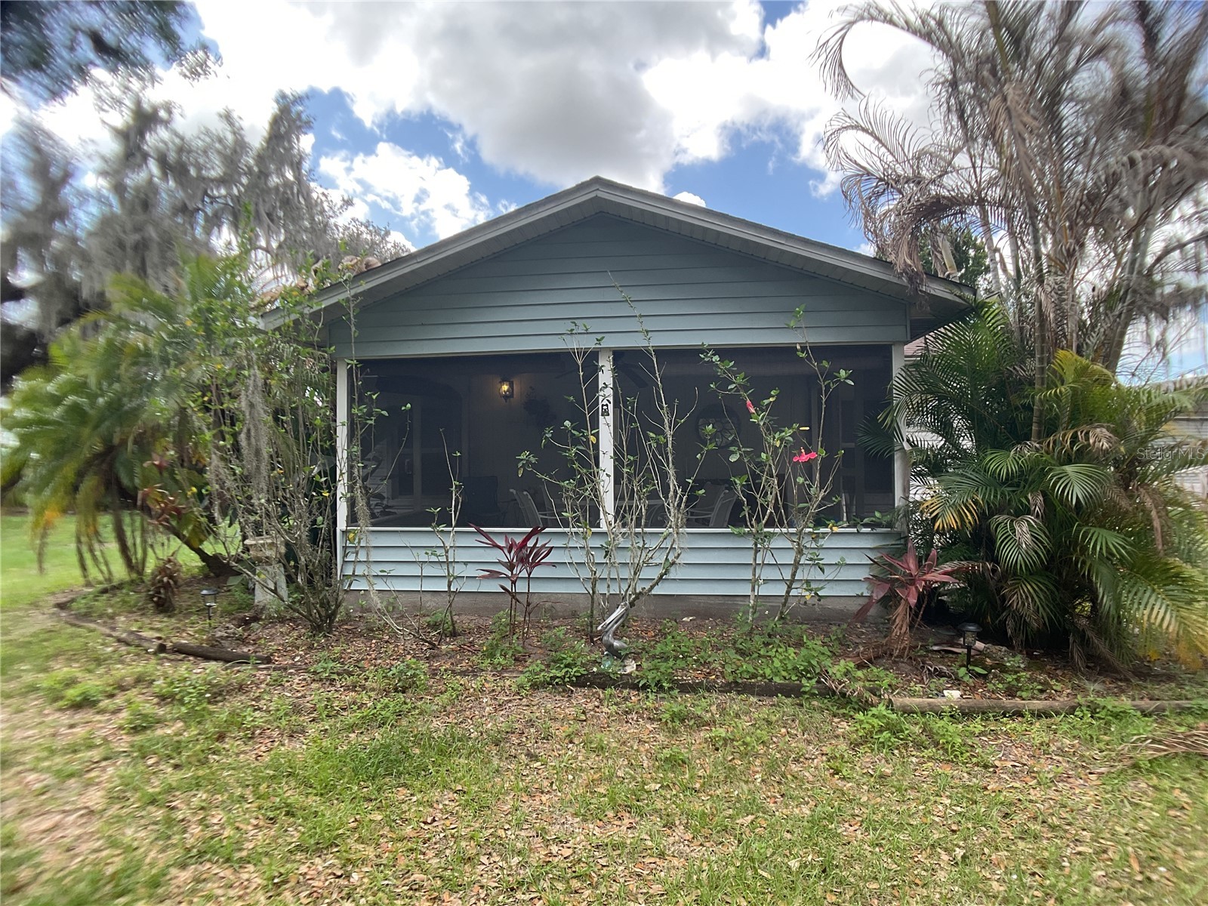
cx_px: 604
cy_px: 453
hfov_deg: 61.7
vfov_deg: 48.2
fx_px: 1012
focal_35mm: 29
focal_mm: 3
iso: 16
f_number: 1.8
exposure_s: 1/362
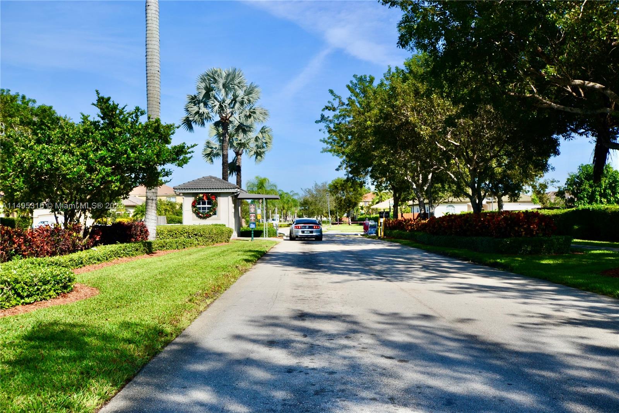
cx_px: 310
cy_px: 206
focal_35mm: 36
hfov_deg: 53.1
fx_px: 619
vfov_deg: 36.9
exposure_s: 1/200
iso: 100
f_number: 7.1
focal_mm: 24
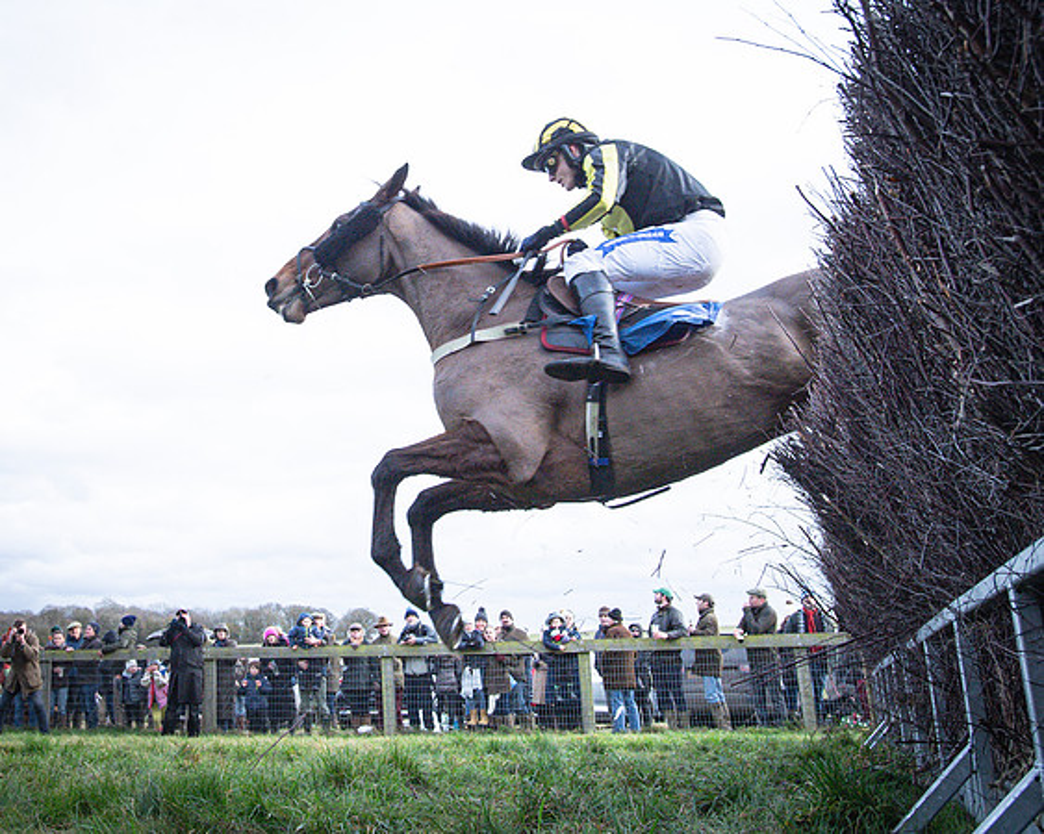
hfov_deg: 44.9
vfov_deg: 36.8
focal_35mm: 40
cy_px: 299
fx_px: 1243
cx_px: 351
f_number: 7.1
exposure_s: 1/1000
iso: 2000
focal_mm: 24
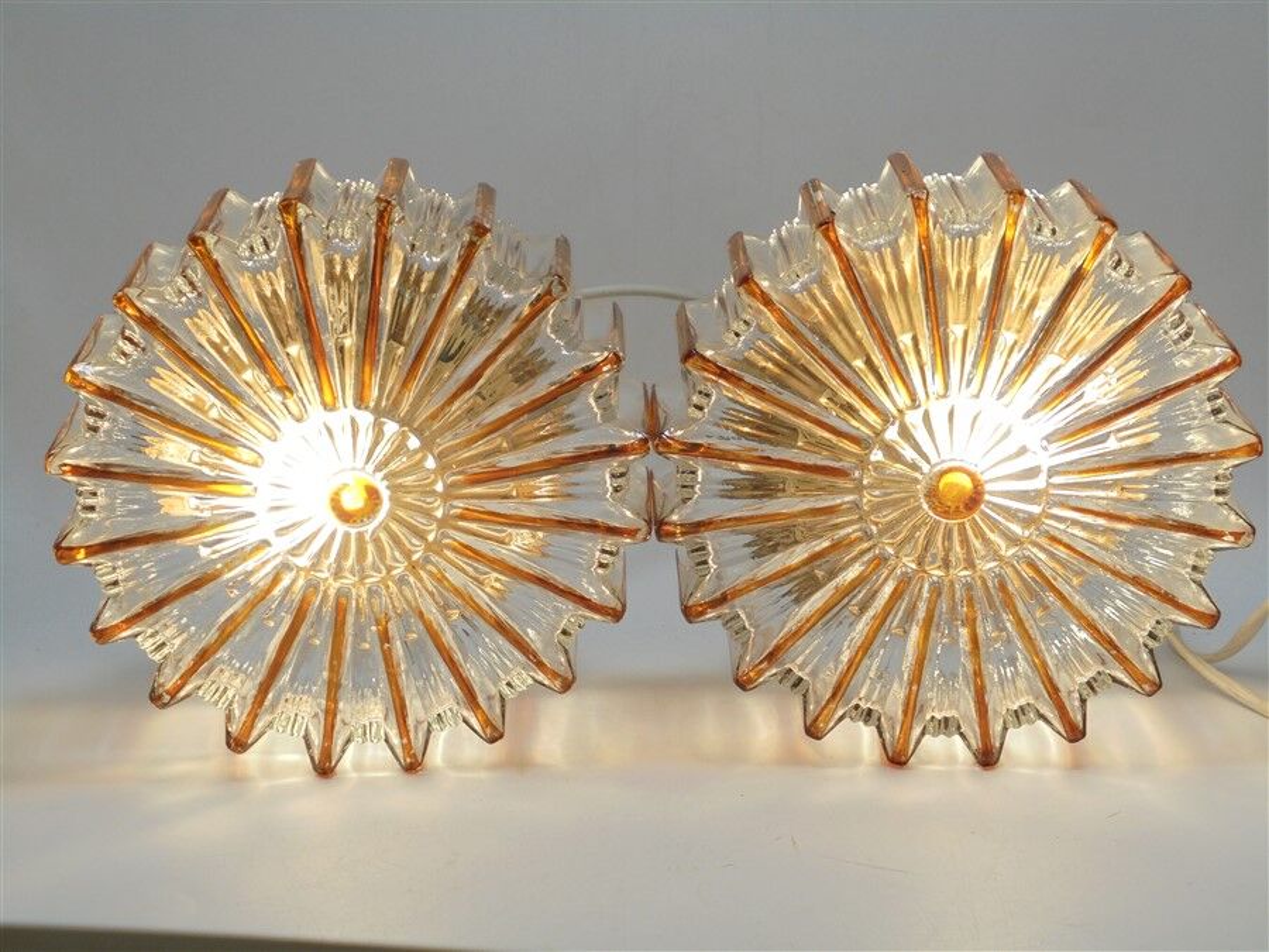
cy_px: 476
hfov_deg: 38.9
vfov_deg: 29.7
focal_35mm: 49
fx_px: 1796
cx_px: 634
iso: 100
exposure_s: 1/125
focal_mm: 8.9
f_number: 4.8
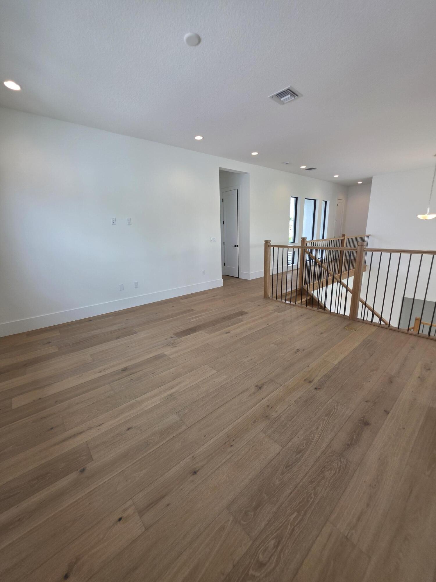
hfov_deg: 89.9
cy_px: 291
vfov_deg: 106.2
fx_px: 218
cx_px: 218
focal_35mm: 13
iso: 40
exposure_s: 1/120
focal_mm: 2.2
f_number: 1.9
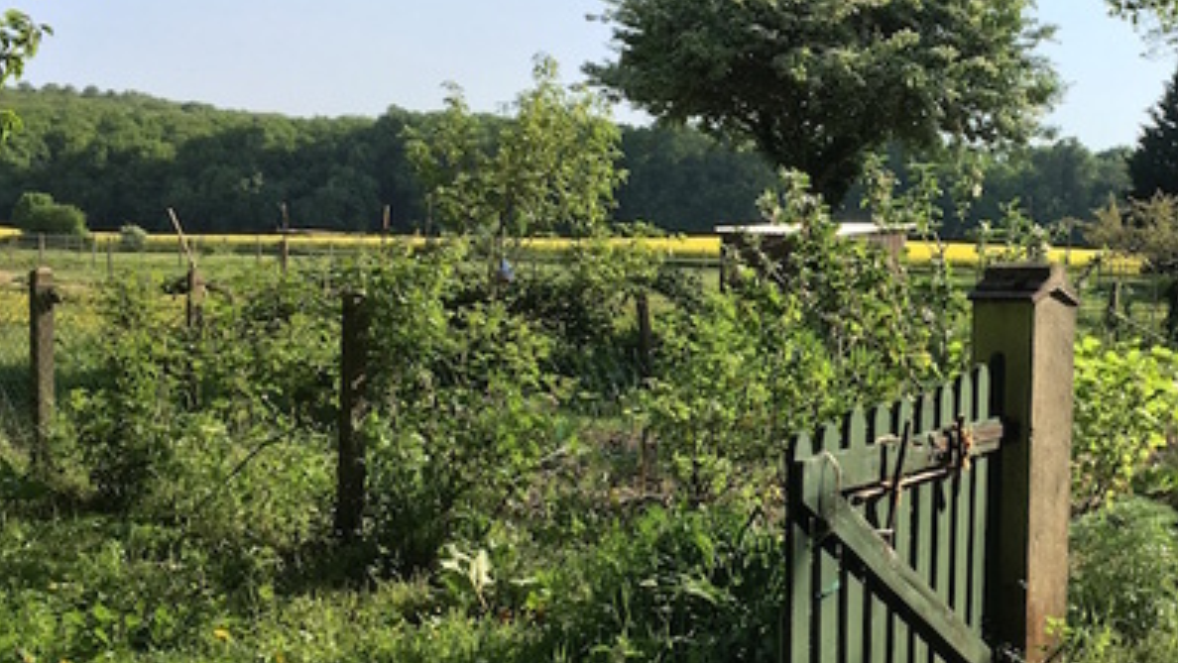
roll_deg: -1.6
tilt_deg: -2.0
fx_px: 1593
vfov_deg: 23.5
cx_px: 943
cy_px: 354
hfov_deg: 39.0
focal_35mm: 51
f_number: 2.2
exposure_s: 1/894
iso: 25
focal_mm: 4.15
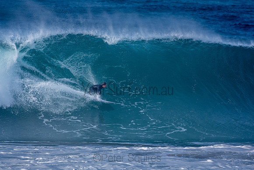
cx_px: 127
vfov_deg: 1.8
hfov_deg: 2.7
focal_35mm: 750
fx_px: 5293
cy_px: 85
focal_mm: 500
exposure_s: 1/1250
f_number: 5.6
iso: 320
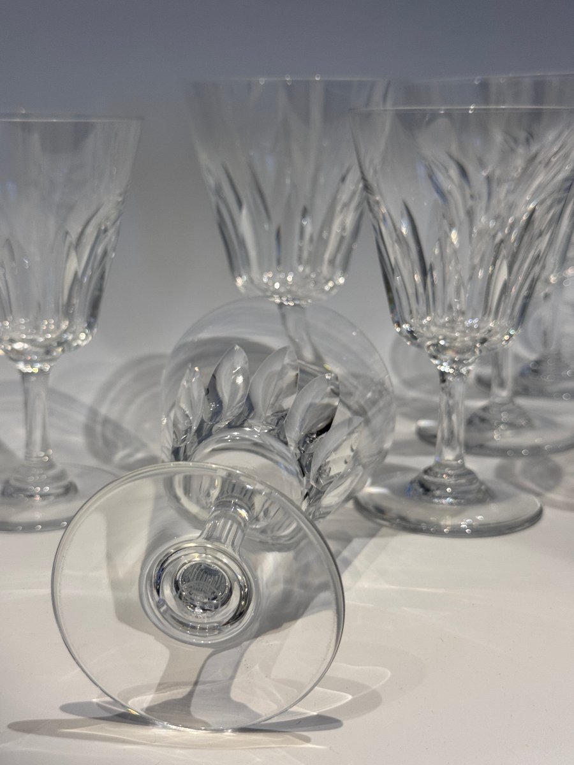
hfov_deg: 30.3
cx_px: 287
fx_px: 1061
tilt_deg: -14.1
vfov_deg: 39.7
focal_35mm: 48
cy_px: 382
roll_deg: +0.5
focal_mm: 6.76
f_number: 1.78
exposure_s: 1/50
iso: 50
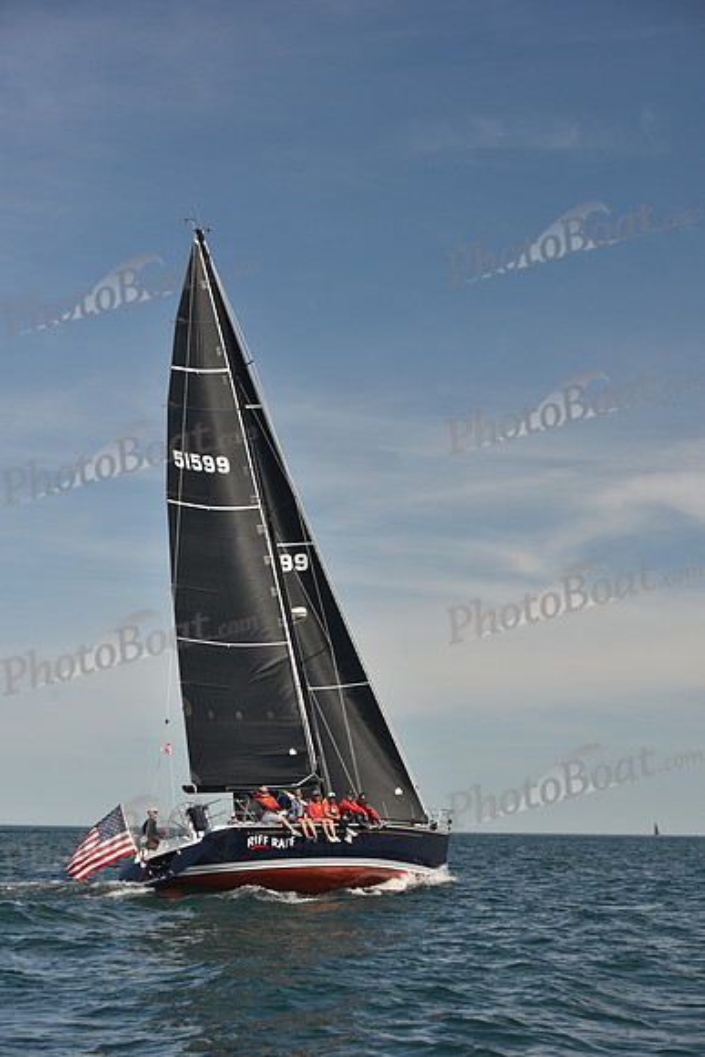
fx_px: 2055
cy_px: 528
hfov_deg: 19.5
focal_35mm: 70
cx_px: 352
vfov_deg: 28.8
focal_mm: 70
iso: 250
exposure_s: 1/640
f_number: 6.3
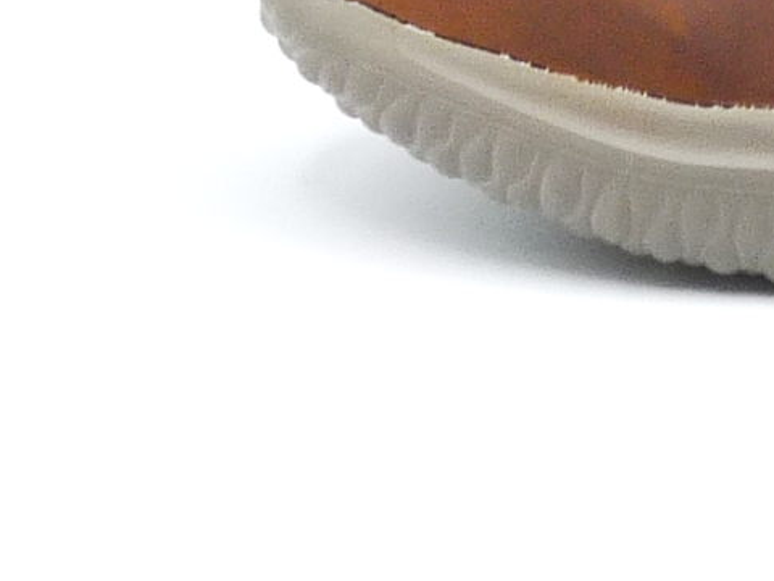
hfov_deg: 11.8
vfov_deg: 9.2
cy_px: -132
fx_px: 3578
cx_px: 1184
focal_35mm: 160
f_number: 4
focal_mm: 4.8
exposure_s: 1/200
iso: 100
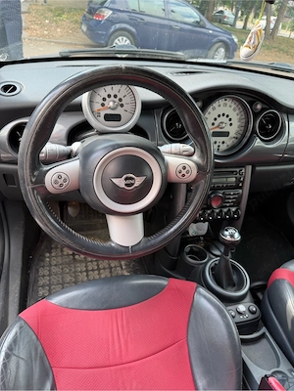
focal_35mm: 24
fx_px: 272
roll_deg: -7.4
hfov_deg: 56.8
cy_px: 196
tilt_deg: -34.2
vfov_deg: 71.6
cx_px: 147
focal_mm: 6.76
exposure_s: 1/121
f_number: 1.78
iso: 80
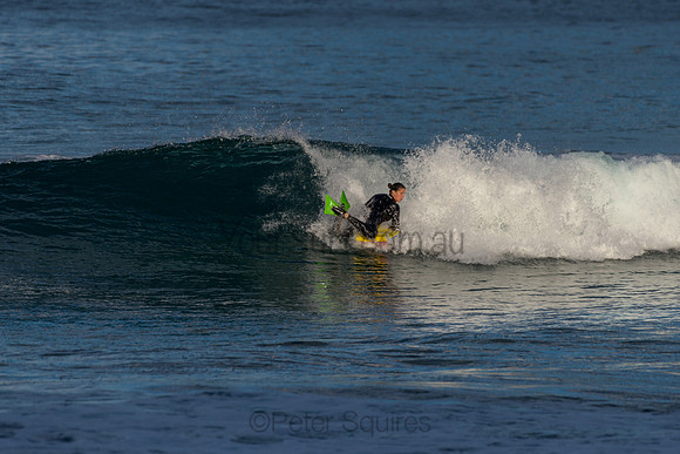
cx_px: 349
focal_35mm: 613
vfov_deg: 2.2
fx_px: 11586
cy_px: 221
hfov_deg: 3.4
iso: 110
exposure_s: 1/2000
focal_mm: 500
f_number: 5.6
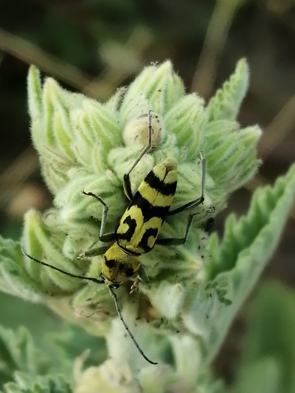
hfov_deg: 14.4
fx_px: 1170
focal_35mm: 103
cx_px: 148
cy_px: 196
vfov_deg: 19.1
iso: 50
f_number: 1.8
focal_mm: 3.46
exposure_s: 1/176
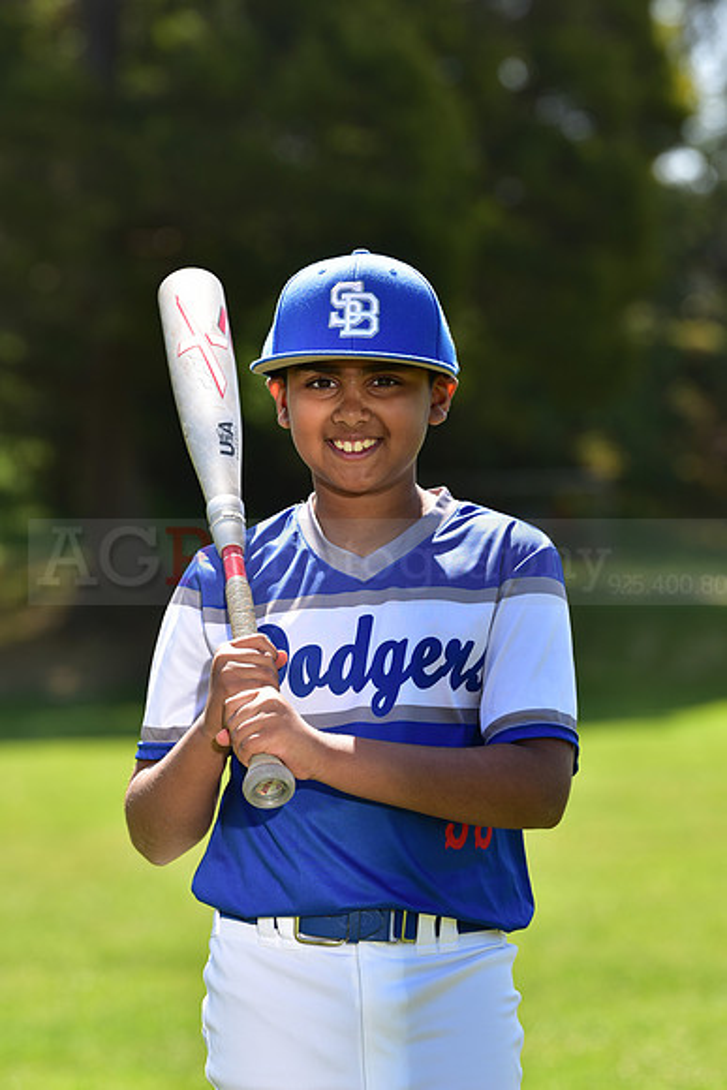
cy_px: 545
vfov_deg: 13.2
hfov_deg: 8.9
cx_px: 364
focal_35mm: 155
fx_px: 4692
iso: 80
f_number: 5
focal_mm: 155
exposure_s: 1/200
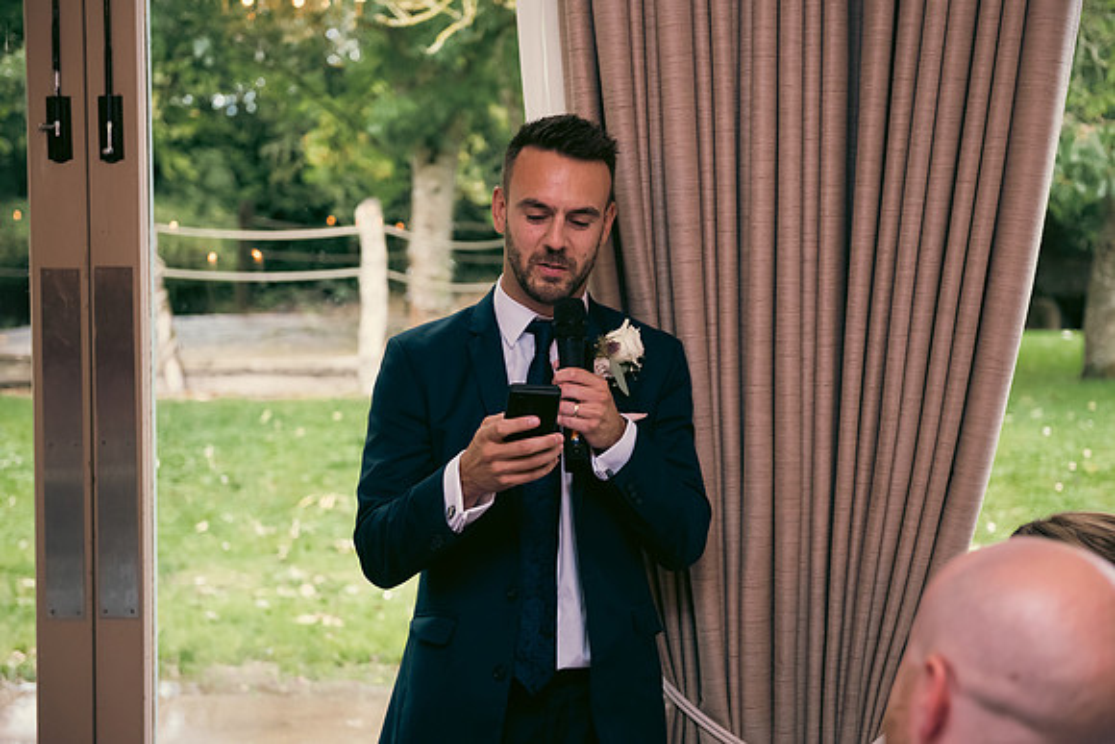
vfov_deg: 23.4
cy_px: 372
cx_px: 558
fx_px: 1797
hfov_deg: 34.5
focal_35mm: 58
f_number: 3.5
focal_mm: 58
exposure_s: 1/160
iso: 1000
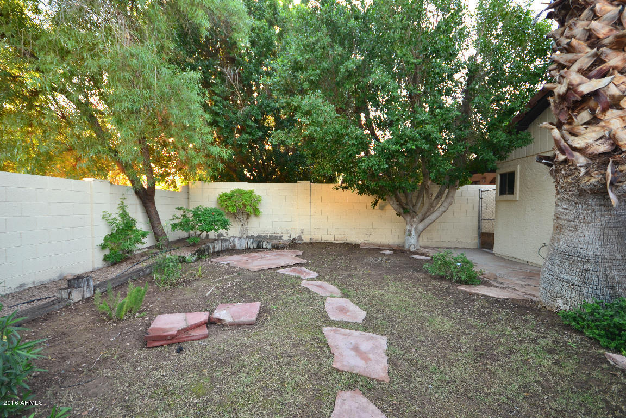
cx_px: 313
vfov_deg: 77.3
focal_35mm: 15
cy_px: 209
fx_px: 261
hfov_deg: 100.4
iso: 200
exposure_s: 1/25
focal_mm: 10
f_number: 4
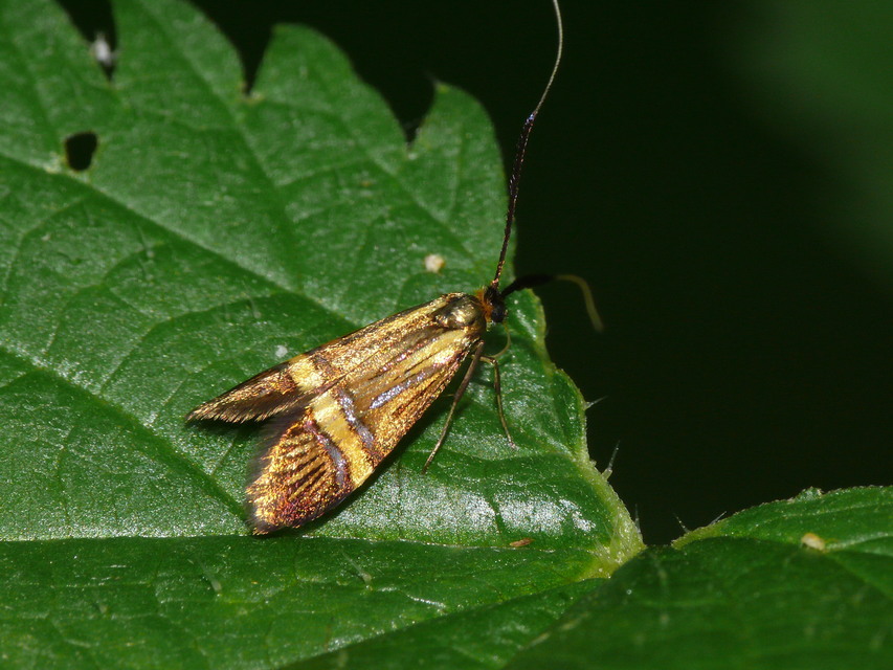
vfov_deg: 4.7
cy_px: 335
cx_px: 446
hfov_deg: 6.3
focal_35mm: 316
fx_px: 8153
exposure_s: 1/160
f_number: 11
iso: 200
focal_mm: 66.8
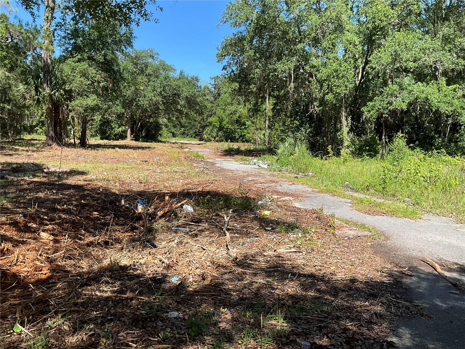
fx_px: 390
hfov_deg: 61.7
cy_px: 174
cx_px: 232
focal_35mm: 29
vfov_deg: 48.2
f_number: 1.8
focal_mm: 3
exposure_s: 1/912
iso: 25
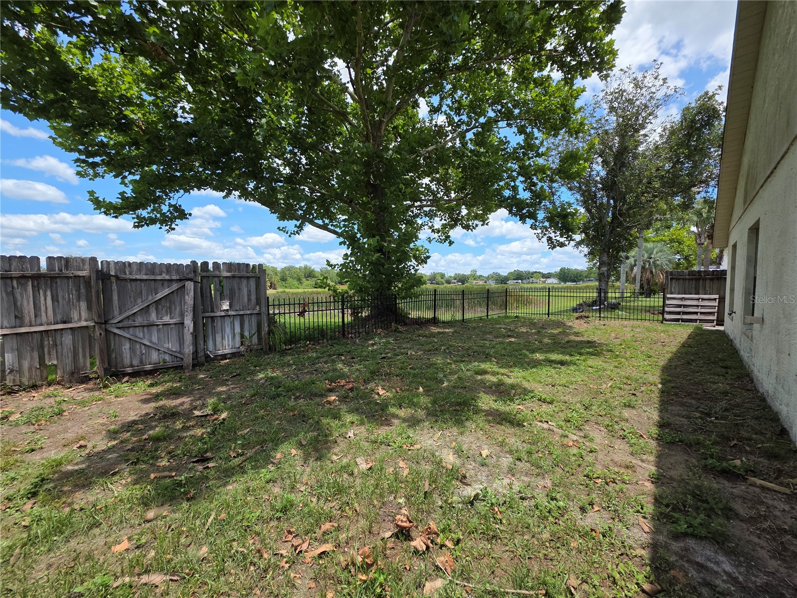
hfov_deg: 106.2
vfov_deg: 89.9
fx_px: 299
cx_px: 398
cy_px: 299
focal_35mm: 13
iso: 40
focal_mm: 2.2
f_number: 1.9
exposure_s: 1/1410
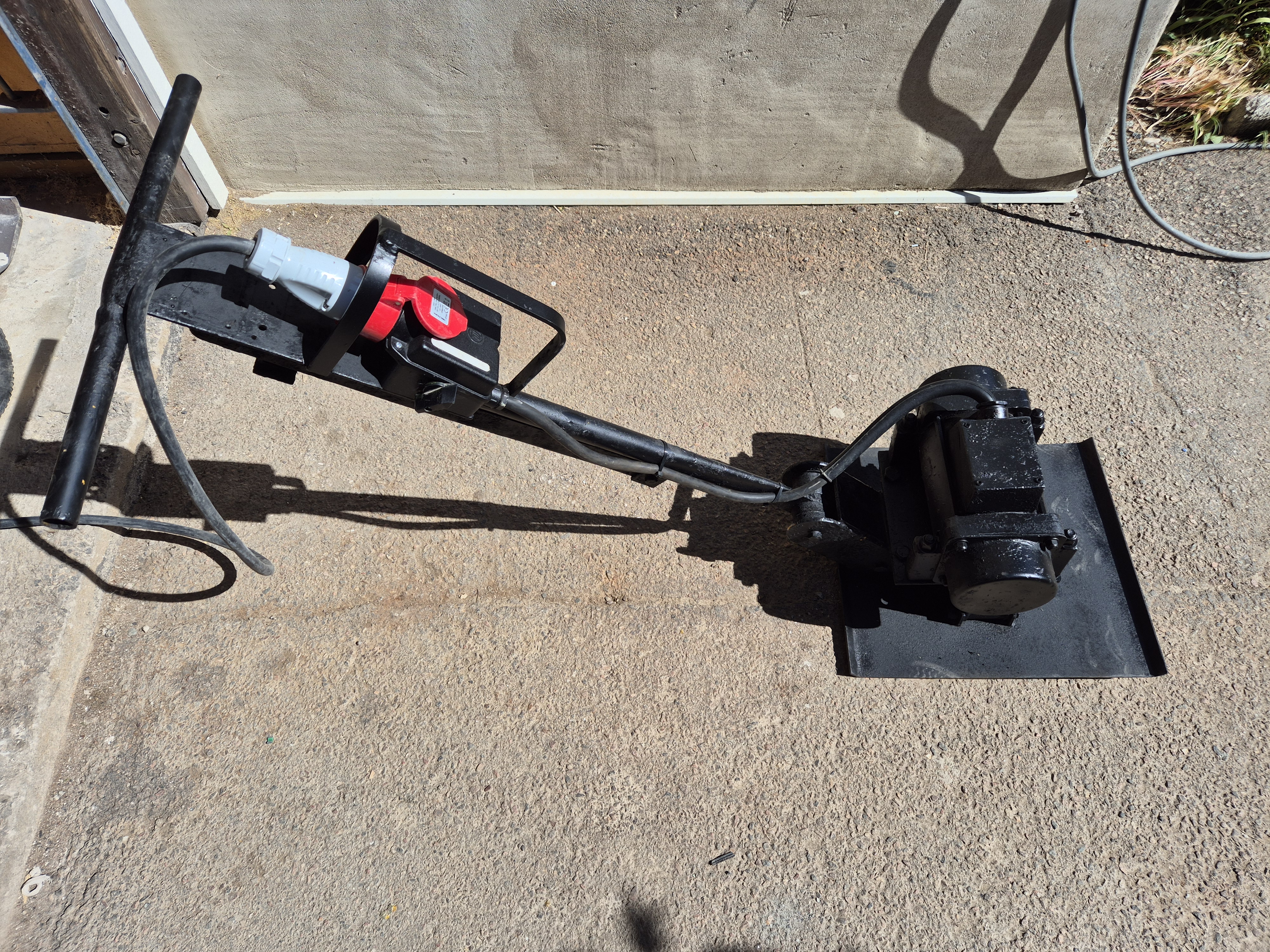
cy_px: 476
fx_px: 844
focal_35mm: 23
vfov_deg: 58.9
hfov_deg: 73.9
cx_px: 635
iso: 25
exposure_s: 1/2184
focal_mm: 5.4
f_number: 1.8
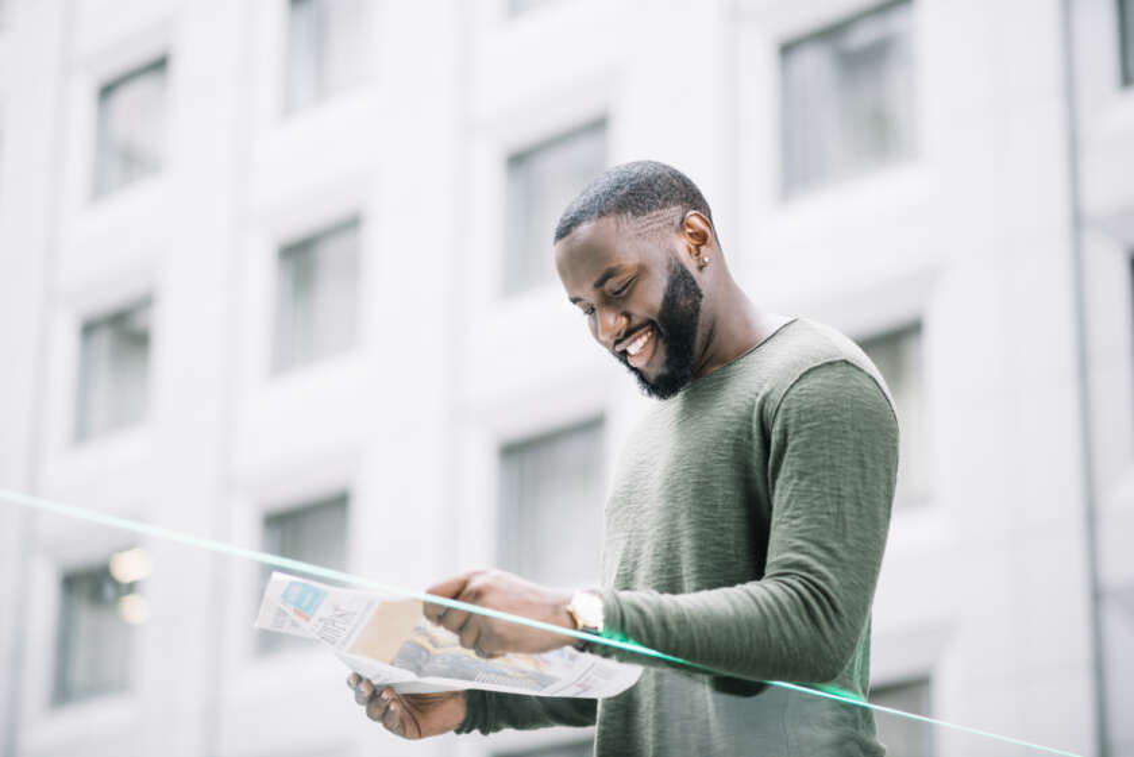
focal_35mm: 85
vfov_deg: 16.1
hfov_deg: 23.9
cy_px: 378
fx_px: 2679
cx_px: 567
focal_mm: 85
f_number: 2
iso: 500
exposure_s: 1/100
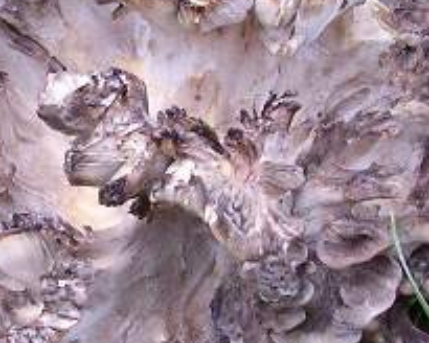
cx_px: 111
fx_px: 1765
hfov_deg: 13.8
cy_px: 107
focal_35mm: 139
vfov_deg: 11.1
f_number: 2.8
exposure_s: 1/2.9
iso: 400
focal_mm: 5.8
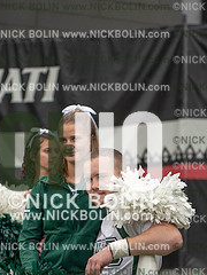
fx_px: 1300
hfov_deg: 9.1
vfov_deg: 12.1
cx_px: 80
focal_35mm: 163
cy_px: 167
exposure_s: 1/1000
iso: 250
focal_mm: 70
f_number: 2.8
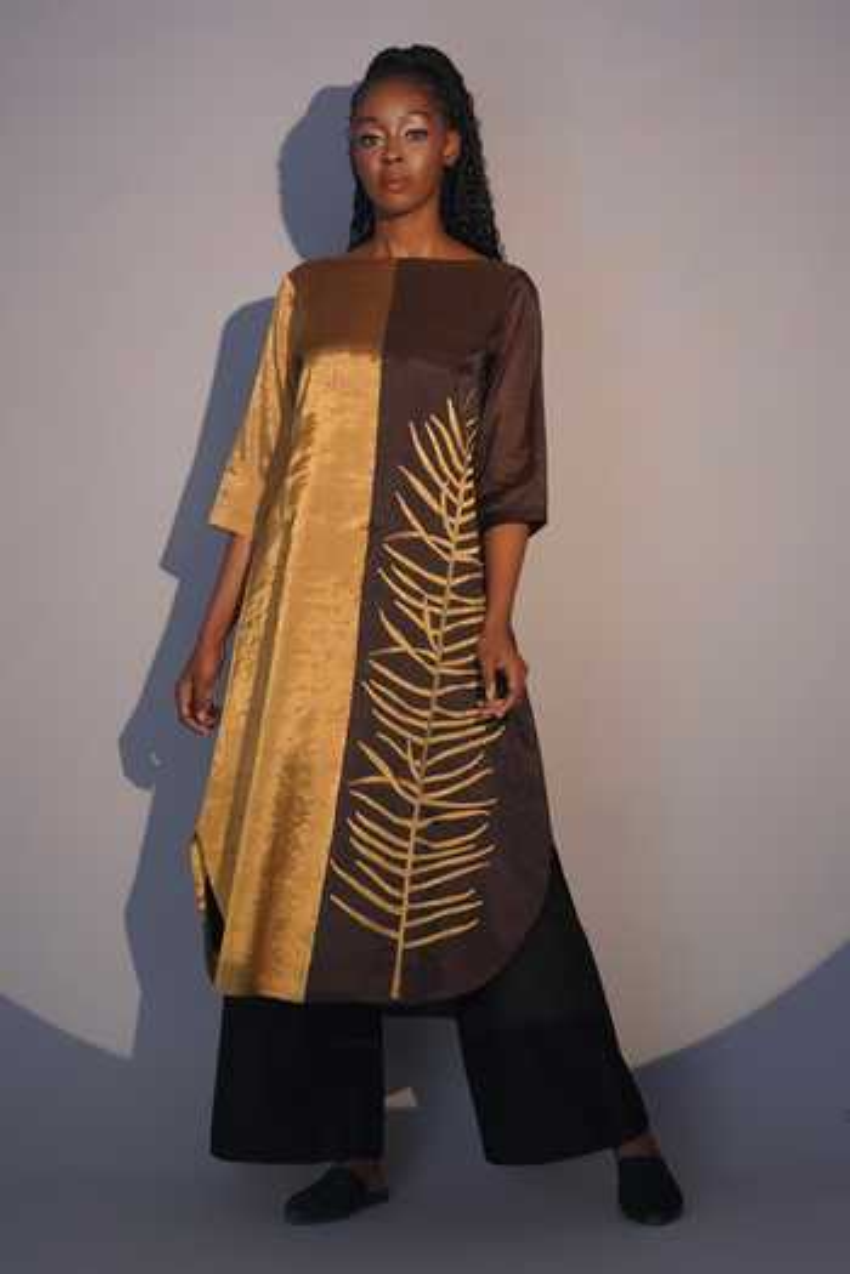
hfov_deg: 27.0
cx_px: 425
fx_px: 1771
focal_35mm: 50
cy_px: 637
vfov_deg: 39.6
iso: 250
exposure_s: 1/160
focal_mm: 50
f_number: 4
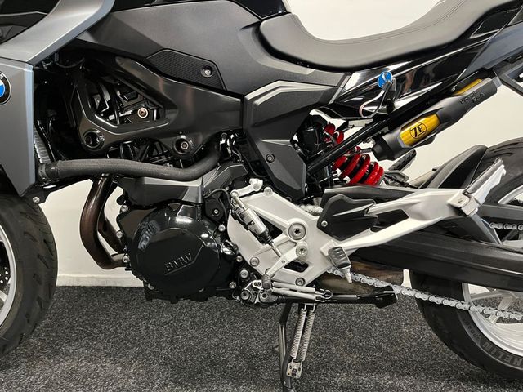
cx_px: 262
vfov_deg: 53.1
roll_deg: +0.0
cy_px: 196
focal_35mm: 26
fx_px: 393
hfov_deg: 67.3
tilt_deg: -9.7
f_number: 1.6
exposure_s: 1/33
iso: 400
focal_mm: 5.1
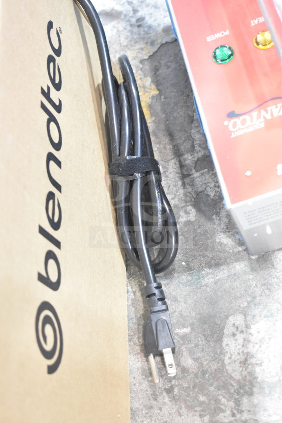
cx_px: 141
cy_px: 212
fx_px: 705
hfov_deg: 22.6
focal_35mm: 60
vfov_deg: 33.4
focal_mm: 40
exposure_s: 1/60
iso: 6400
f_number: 4.8
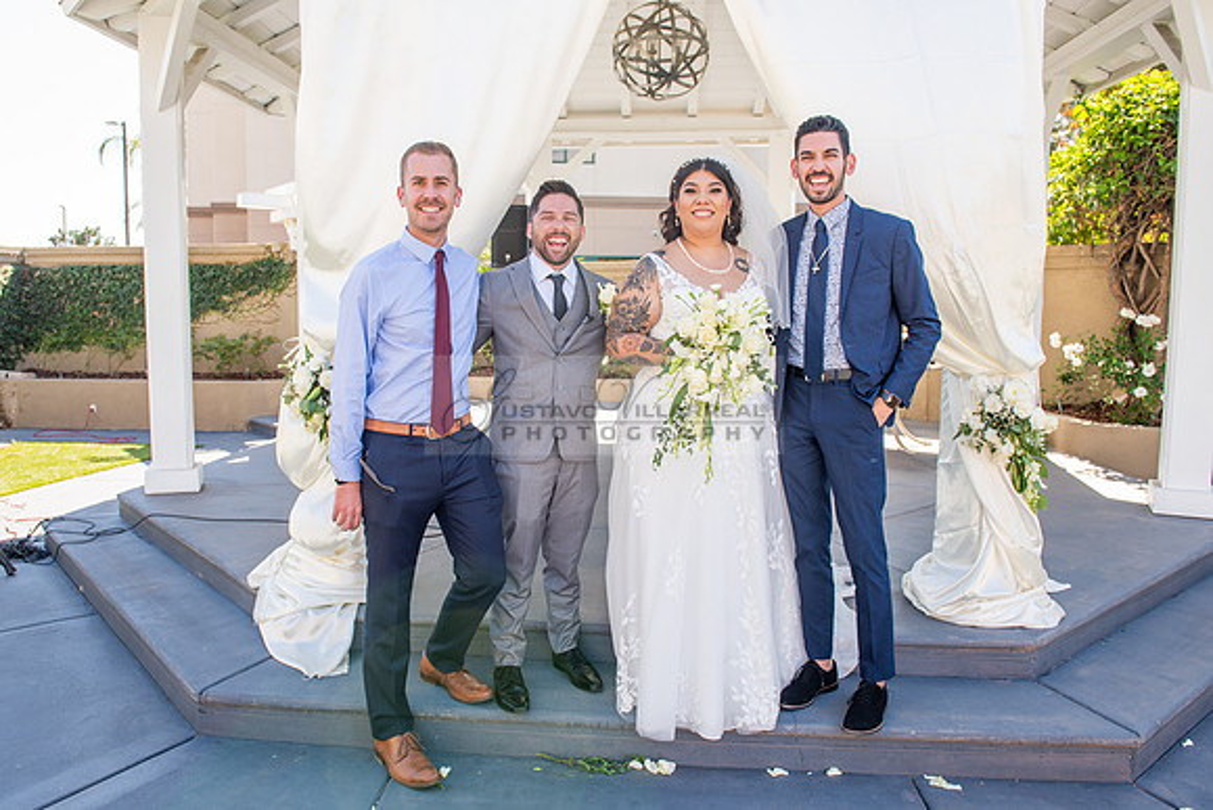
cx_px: 558
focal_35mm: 27
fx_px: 899
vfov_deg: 48.4
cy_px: 386
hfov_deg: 67.9
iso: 100
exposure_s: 1/125
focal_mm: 24
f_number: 5
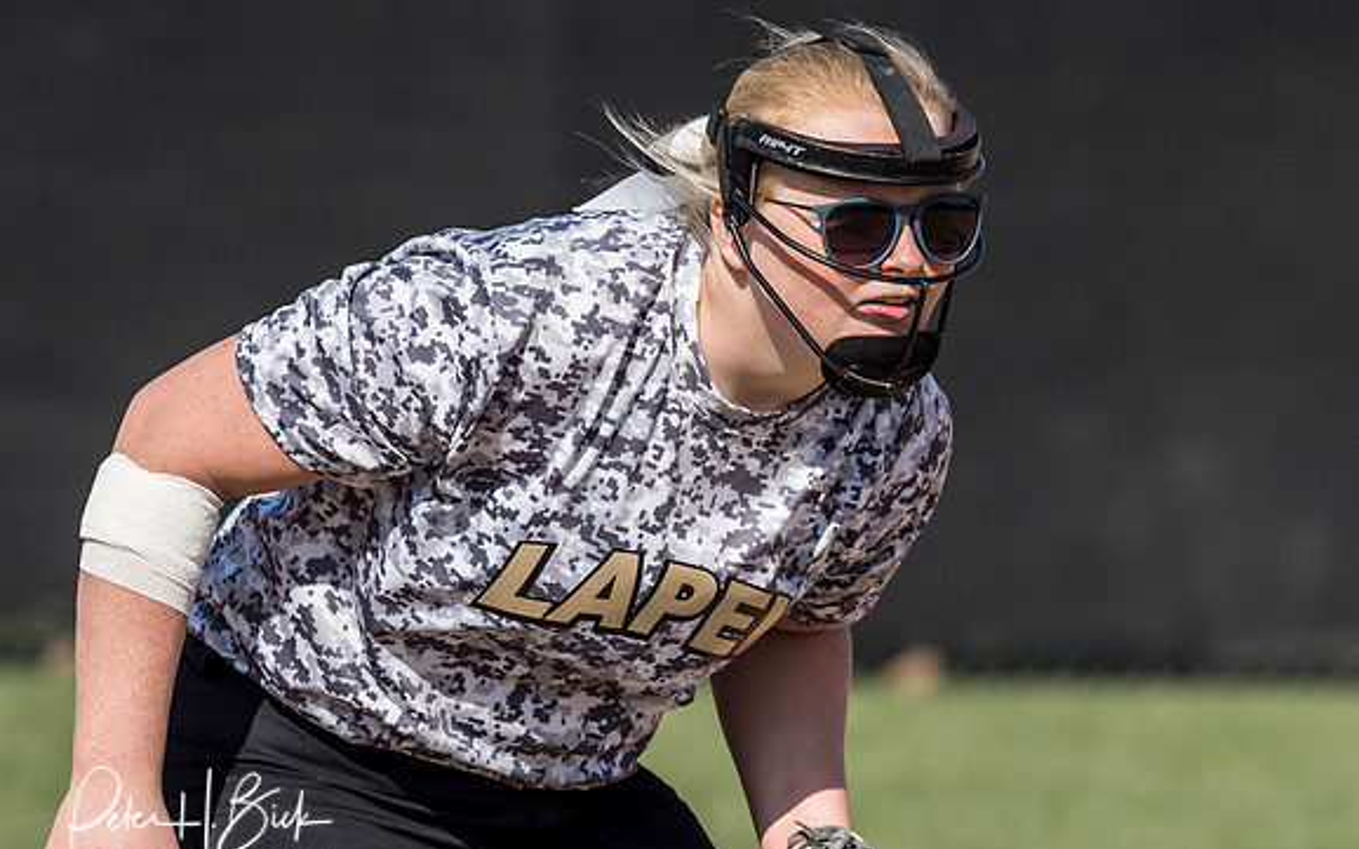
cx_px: 643
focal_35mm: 816
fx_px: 30216
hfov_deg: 2.6
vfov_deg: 1.6
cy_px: 298
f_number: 6.3
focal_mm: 300
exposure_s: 1/2000
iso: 400
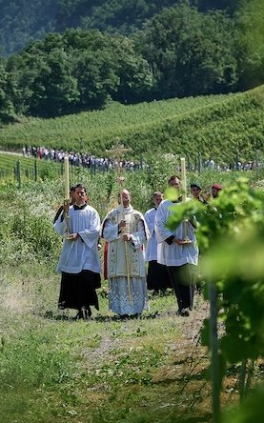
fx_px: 1383
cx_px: 129
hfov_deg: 10.9
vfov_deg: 17.4
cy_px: 212
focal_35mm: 120
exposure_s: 1/2500
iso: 400
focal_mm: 78
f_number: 3.5
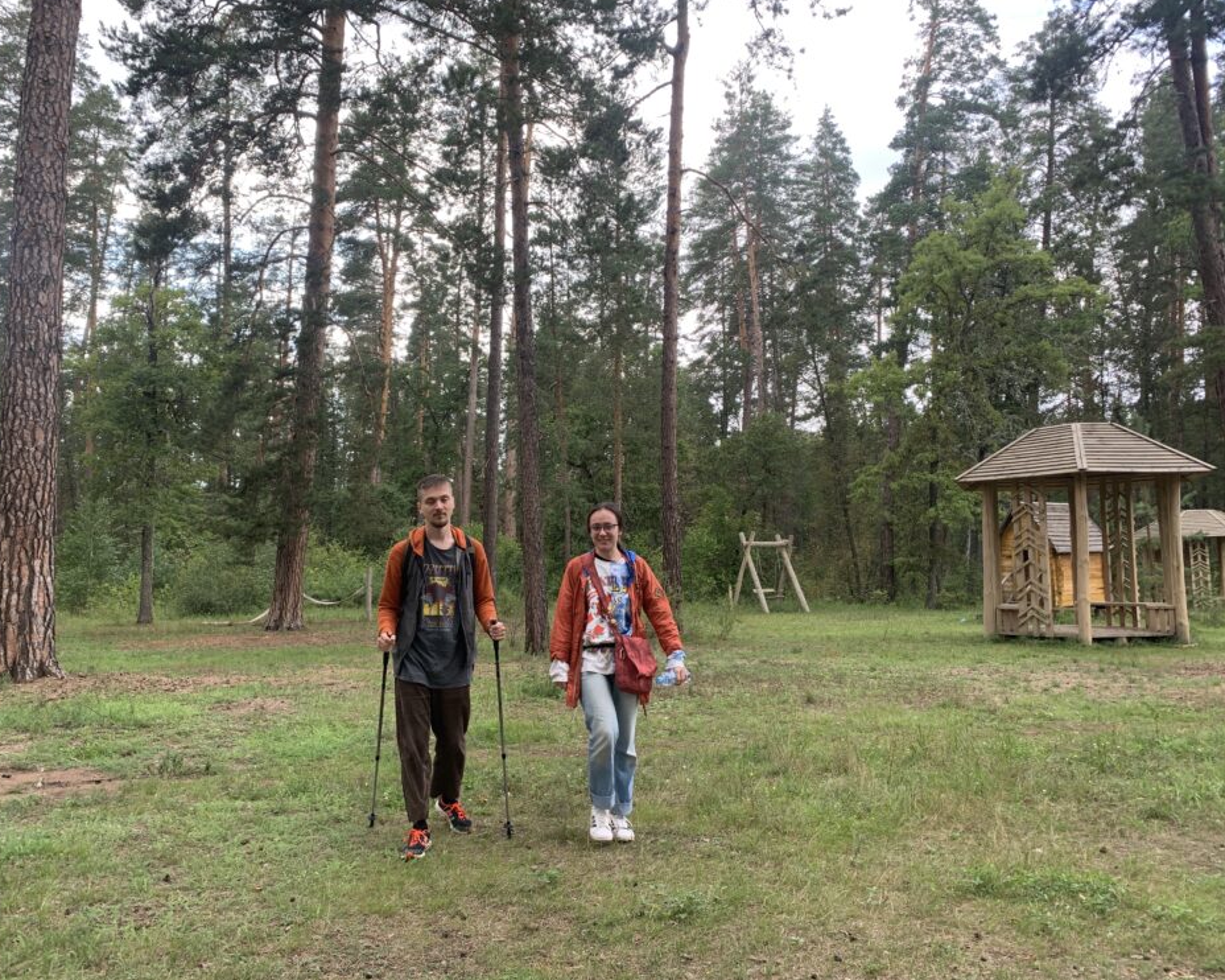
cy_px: 482
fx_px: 1015
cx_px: 572
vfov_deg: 51.5
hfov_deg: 62.2
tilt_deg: +7.3
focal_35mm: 28
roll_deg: +1.1
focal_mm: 4.25
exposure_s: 1/122
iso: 25
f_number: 1.8
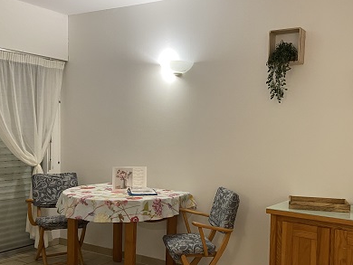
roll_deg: -1.6
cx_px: 225
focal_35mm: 40
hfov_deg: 46.3
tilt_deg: -4.8
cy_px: 162
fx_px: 408
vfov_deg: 35.8
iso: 200
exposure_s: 1/50
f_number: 1.8
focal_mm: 4.25
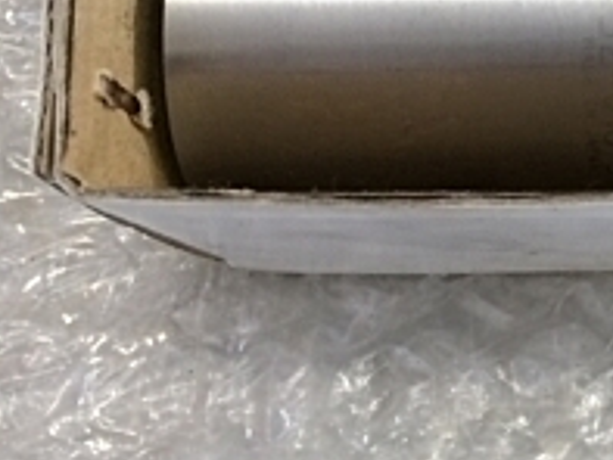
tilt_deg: -74.7
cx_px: 856
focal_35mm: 94
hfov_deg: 18.9
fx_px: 1666
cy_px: -50
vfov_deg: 15.3
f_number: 2.2
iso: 80
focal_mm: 4.15
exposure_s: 1/30
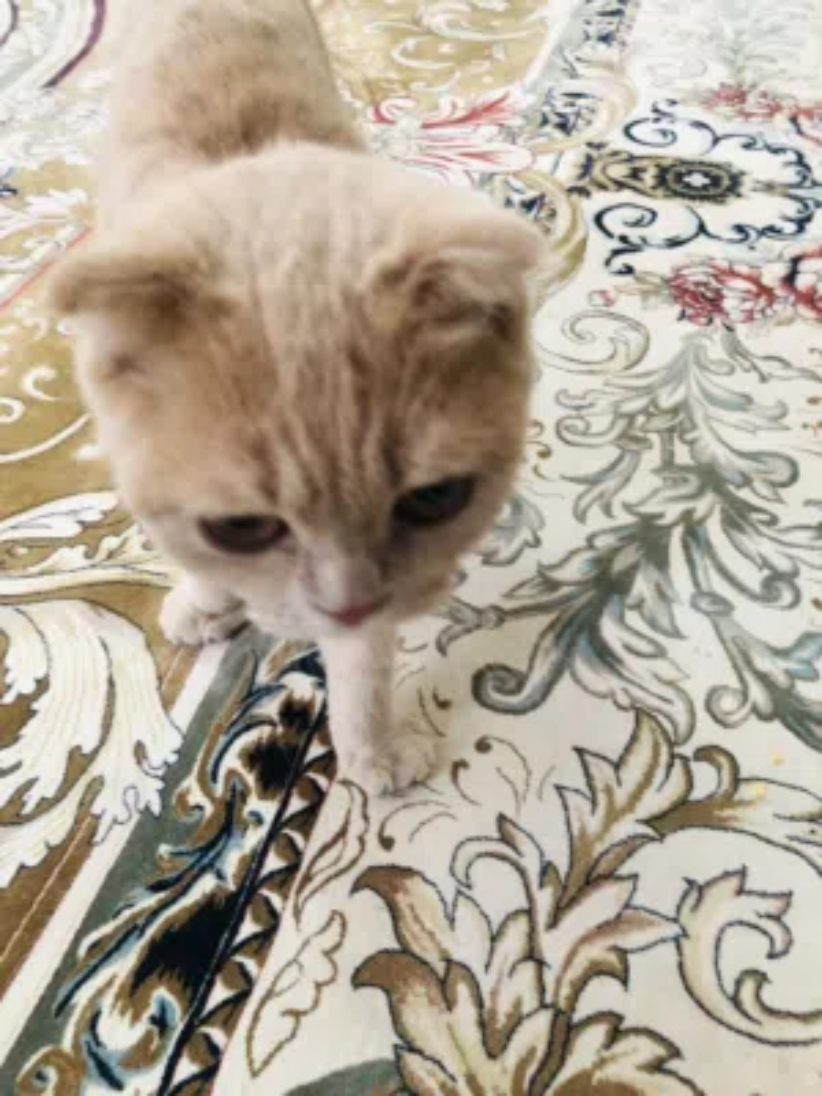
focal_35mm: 28
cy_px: 548
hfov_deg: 49.7
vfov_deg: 63.4
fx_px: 887
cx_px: 411
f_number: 1.8
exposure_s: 1/60
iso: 320
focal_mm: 4
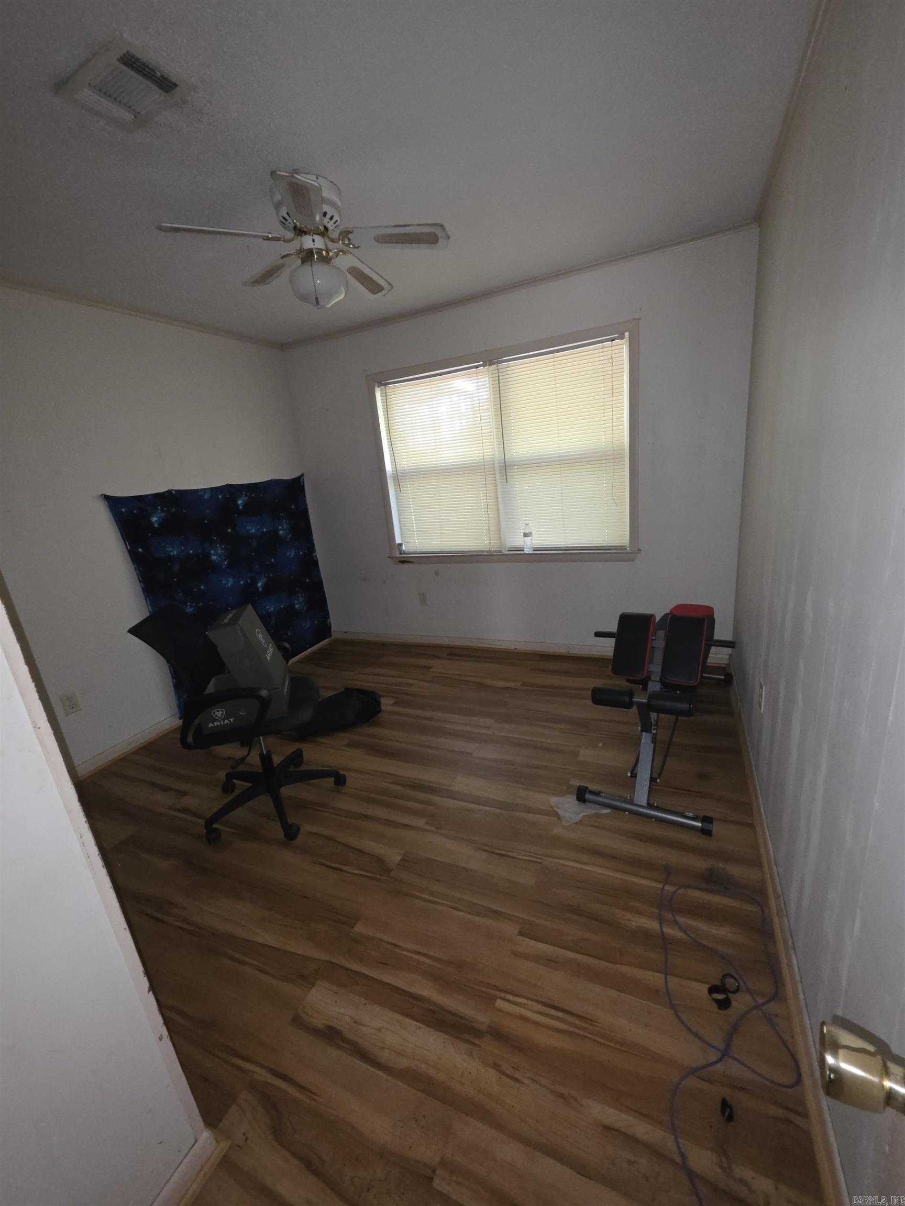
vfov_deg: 106.2
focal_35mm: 13
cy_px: 603
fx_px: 453
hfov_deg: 89.9
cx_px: 452
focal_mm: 2.2
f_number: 1.9
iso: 200
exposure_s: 1/30
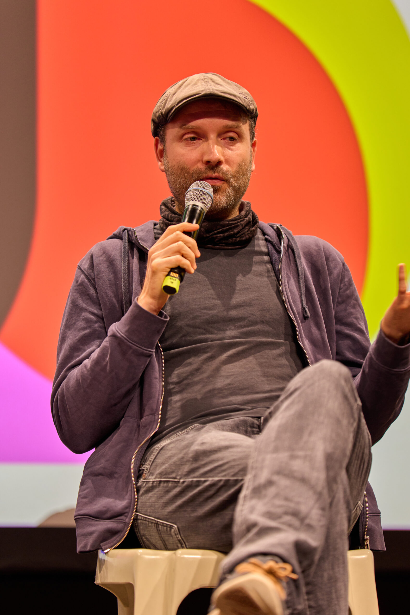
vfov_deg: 10.3
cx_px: 205
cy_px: 308
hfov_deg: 6.9
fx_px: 3419
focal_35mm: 200
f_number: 2.8
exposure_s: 1/200
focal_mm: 200
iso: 1600
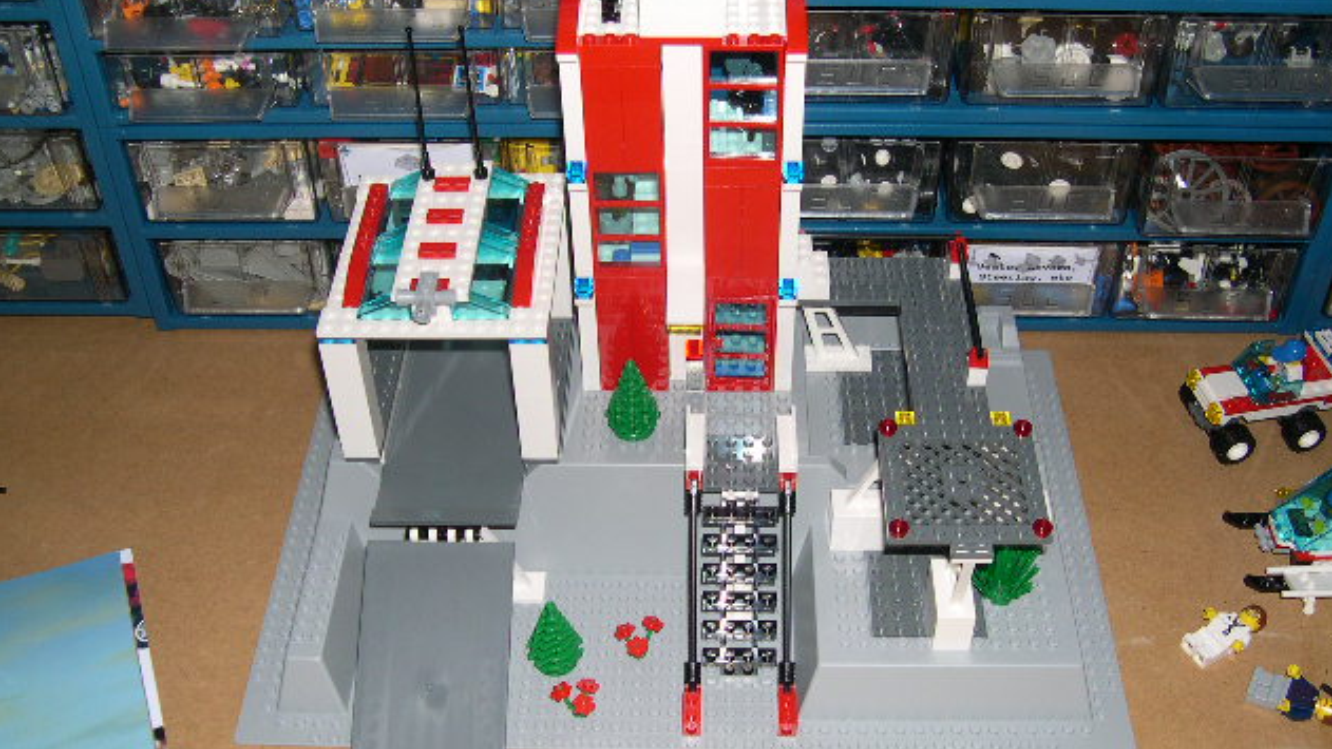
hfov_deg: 48.4
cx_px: 669
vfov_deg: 28.3
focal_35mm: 42
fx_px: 1483
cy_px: 395
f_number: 2.8
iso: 100
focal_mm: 8
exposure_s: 1/60
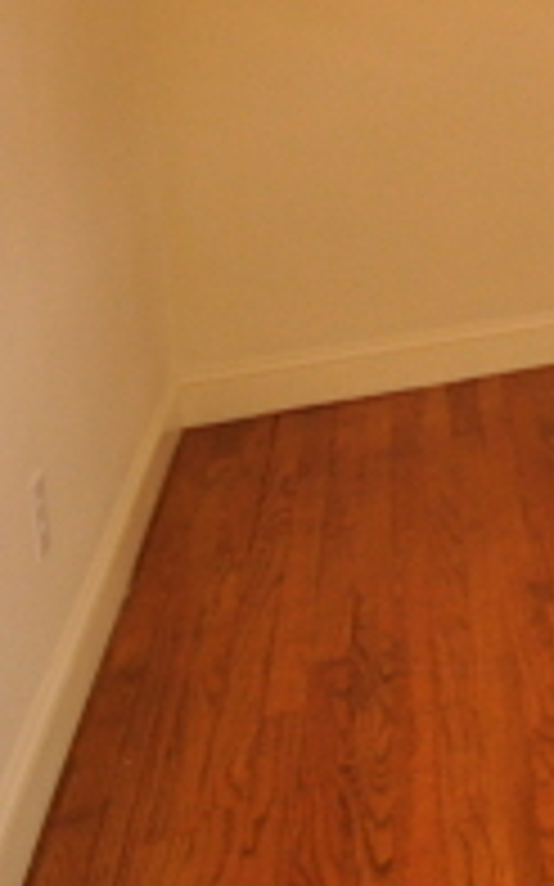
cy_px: -47
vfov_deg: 30.1
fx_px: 1499
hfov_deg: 13.4
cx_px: 1428
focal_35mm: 62
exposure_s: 1/60
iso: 1250
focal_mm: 10
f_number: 6.3
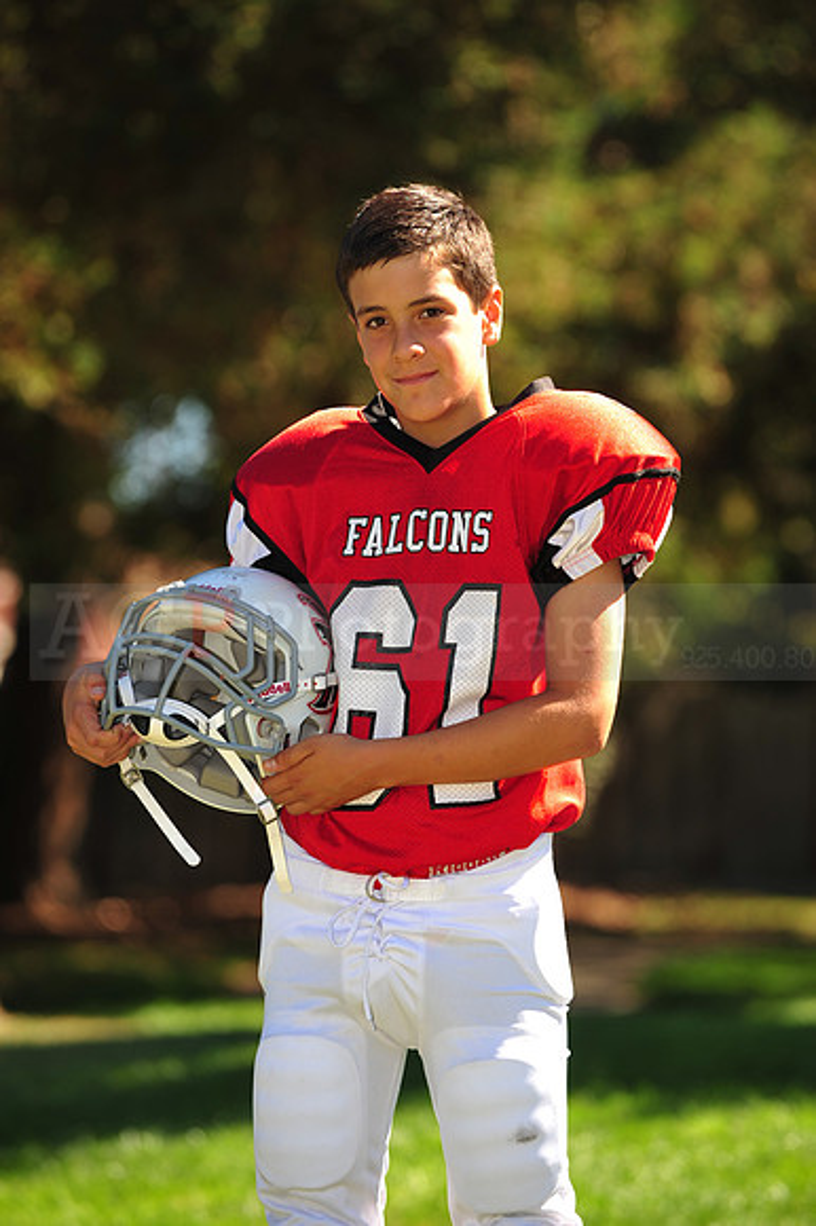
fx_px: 6808
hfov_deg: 6.9
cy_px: 613
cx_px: 408
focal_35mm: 200
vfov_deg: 10.3
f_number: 4.5
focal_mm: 200
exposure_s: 1/320
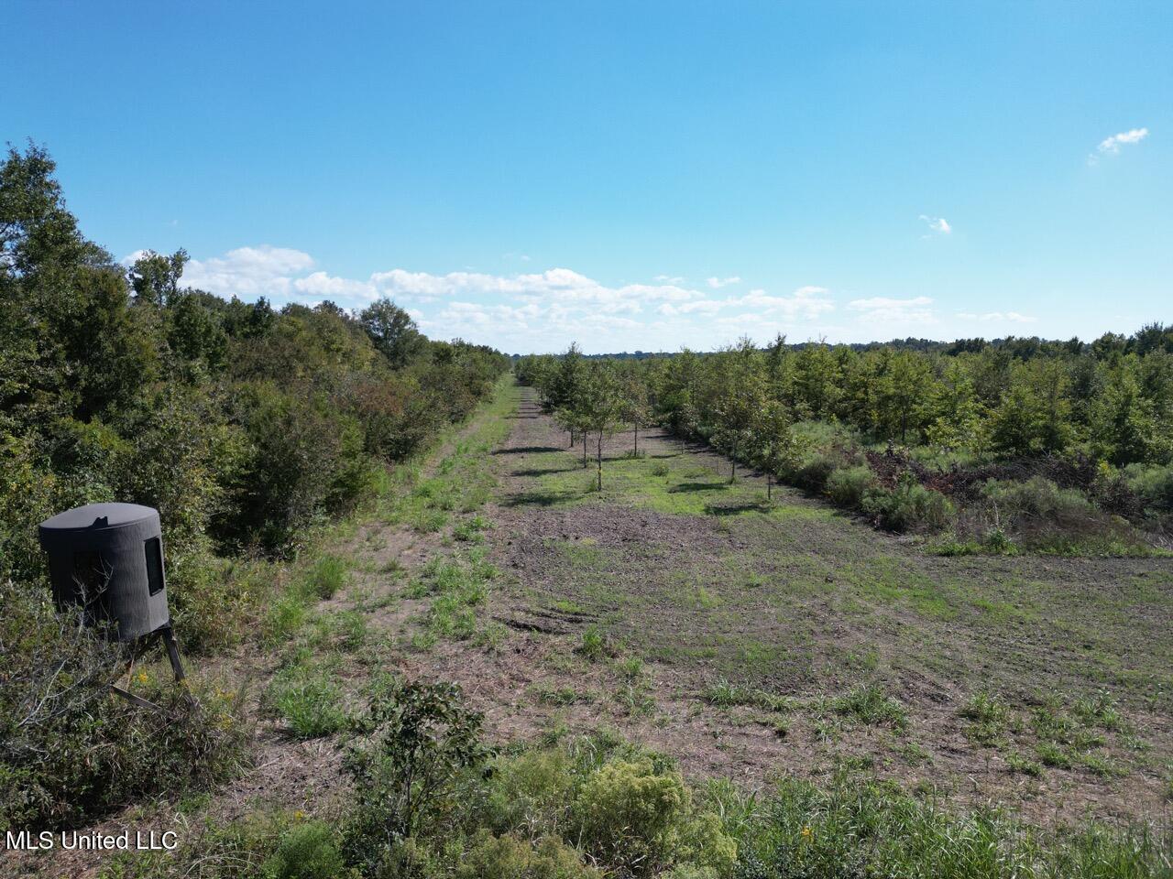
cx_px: 586
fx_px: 813
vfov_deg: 56.8
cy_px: 440
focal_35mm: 24
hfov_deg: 71.6
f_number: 1.7
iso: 150
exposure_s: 1/4000
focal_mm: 6.72
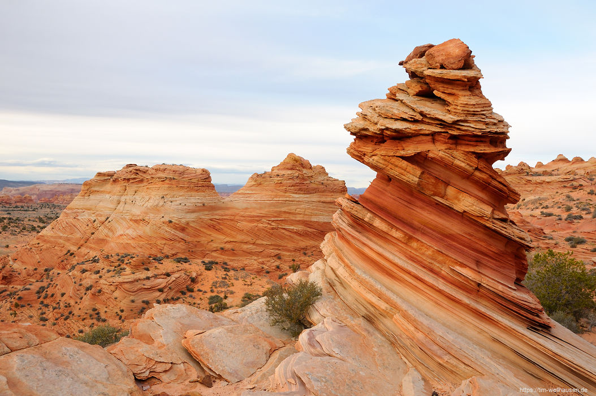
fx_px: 496
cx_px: 298
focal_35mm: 30
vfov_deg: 43.5
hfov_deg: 62.0
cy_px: 198
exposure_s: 1/50
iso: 200
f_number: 11
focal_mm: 20
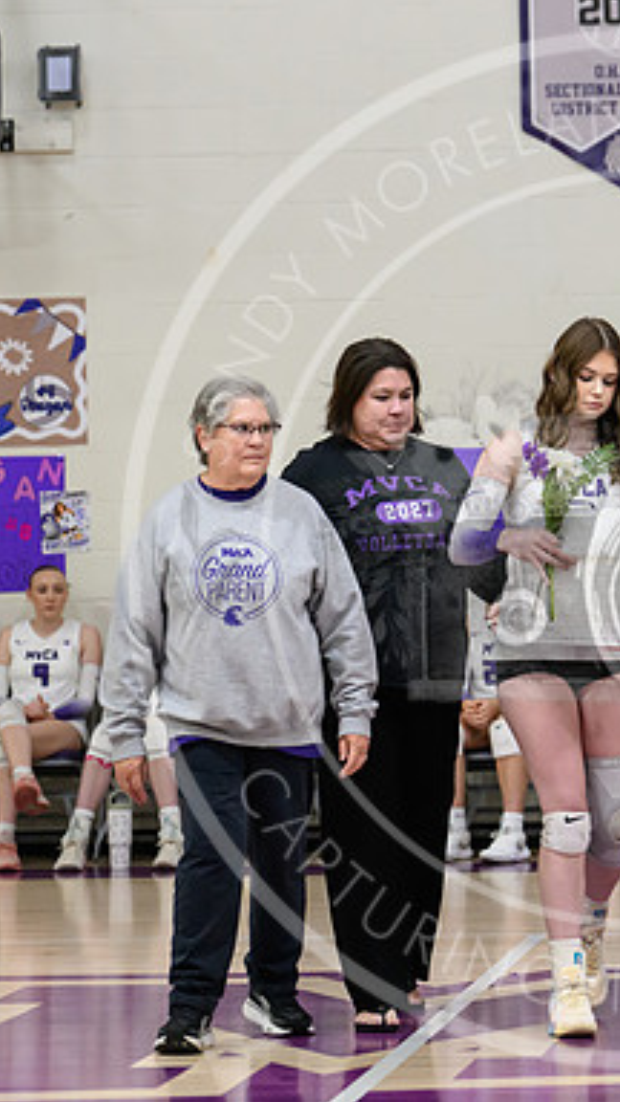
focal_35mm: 144
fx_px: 4209
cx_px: 643
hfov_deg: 8.4
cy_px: 550
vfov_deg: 14.9
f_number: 3.5
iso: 7200
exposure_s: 1/640
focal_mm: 91
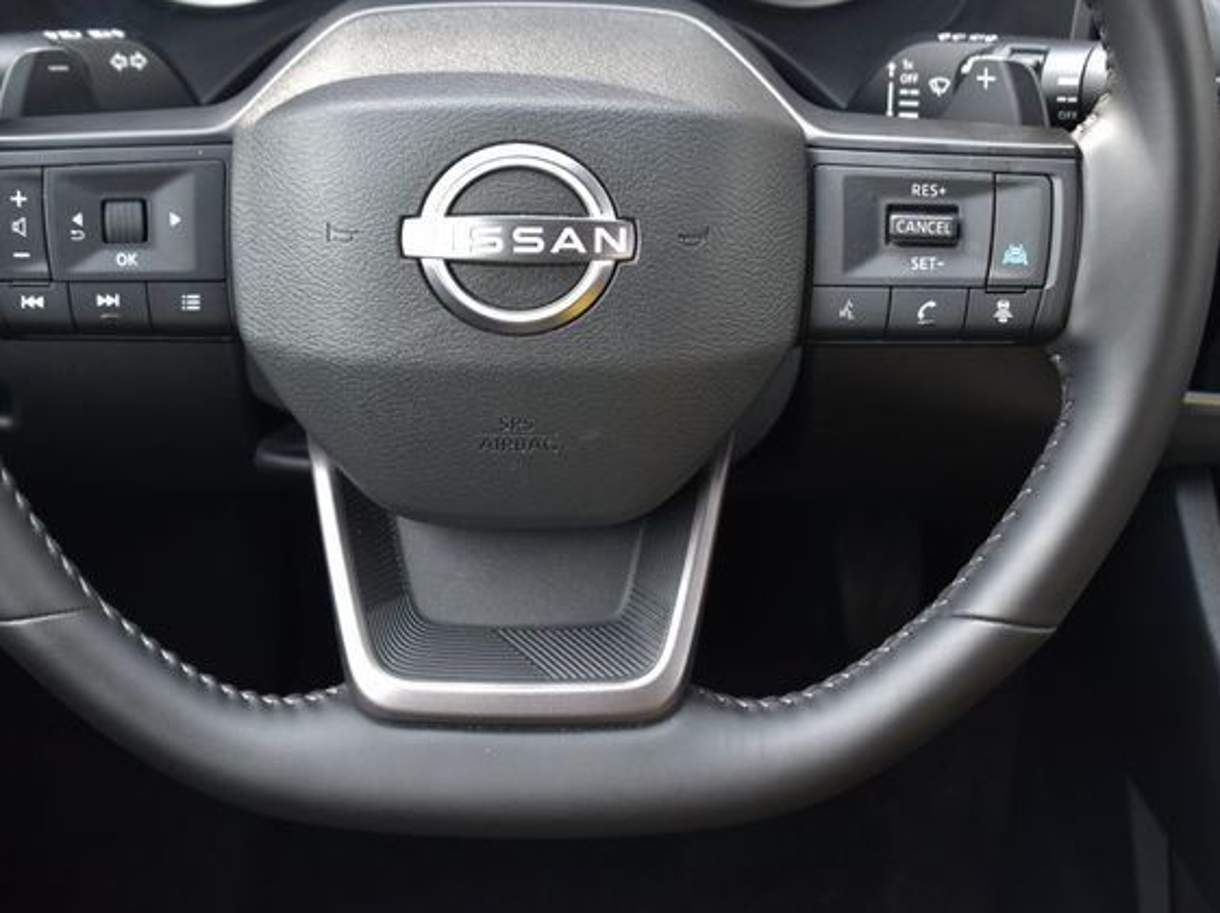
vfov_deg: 18.6
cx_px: 570
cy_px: 461
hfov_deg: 24.7
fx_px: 2782
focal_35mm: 79
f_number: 7.1
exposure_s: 1/40
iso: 400
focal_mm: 48
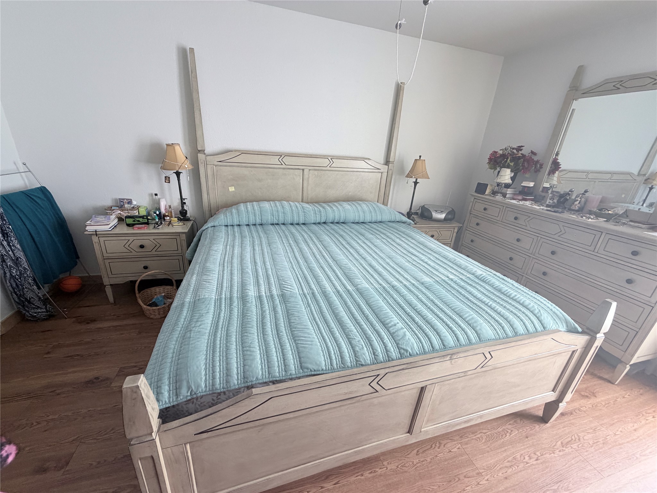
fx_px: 266
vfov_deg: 85.7
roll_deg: -4.0
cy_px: 246
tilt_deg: -21.8
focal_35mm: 14
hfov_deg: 102.1
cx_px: 328
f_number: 2.2
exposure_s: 1/121
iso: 250
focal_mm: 2.22
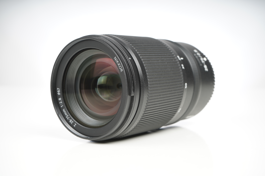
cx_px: 132
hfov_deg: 36.3
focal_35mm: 55
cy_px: 88
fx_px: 404
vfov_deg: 24.6
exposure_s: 1/200
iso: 200
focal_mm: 55
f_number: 11
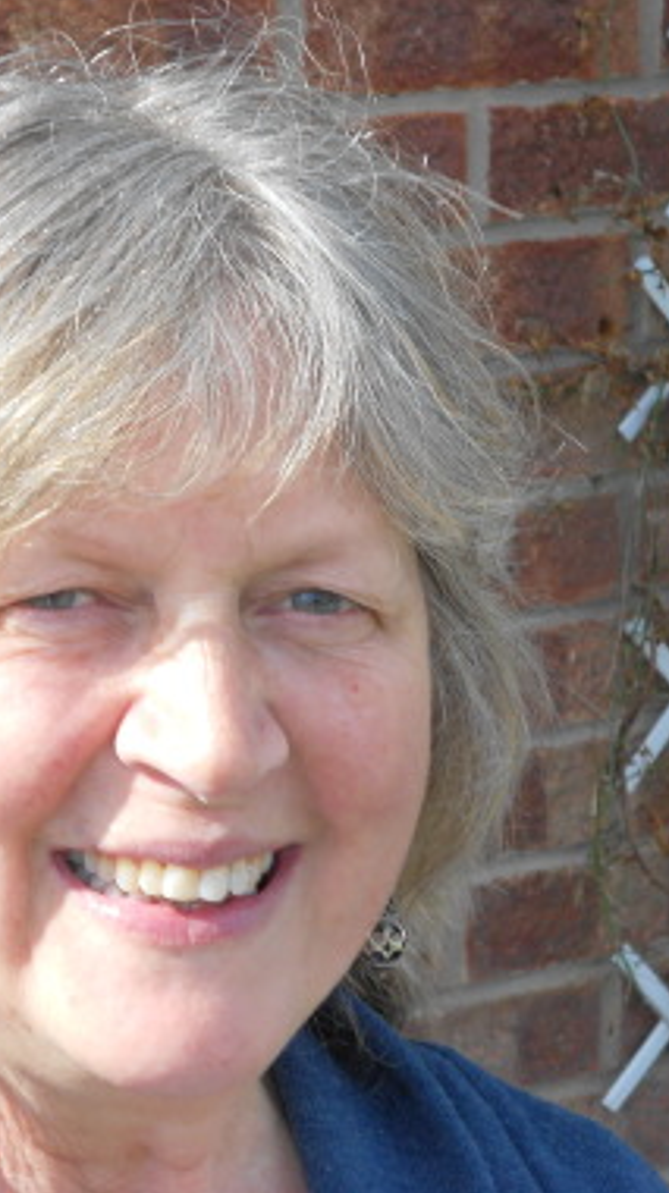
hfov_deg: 12.3
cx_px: 57
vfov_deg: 22.0
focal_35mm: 97
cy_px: 593
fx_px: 3067
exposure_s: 1/200
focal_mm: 11.6
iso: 80
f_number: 5.3
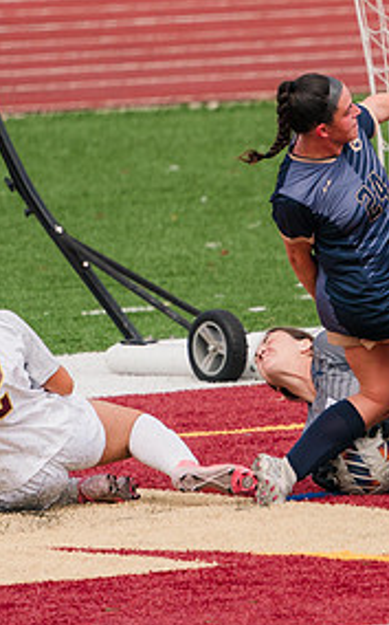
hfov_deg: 0.9
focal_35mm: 1413
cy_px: 265
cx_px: 525
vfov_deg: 1.5
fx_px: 24017
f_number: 6.3
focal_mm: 582
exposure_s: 1/1600
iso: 500
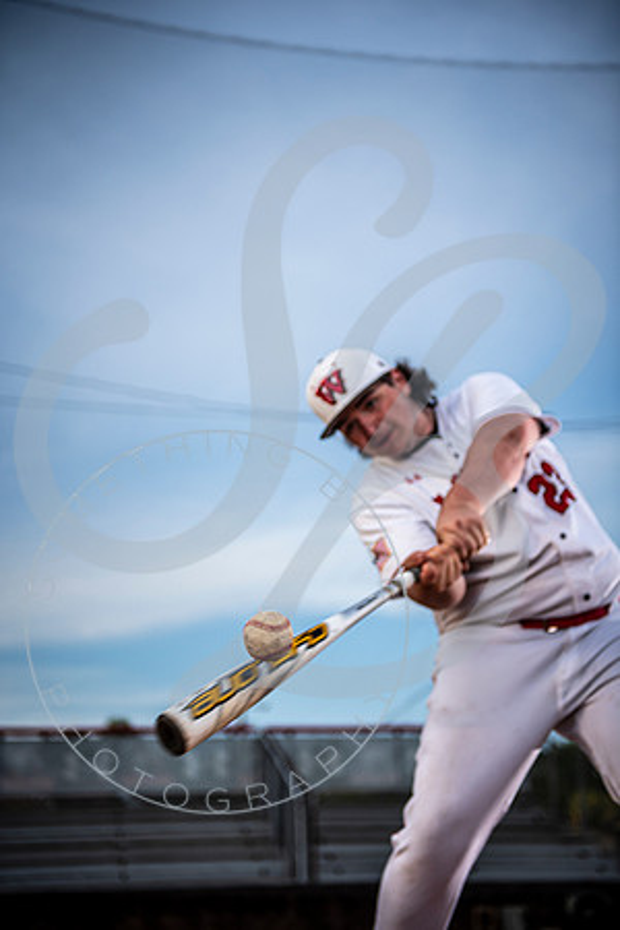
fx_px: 1343
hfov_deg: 26.0
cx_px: 310
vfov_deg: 38.2
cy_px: 465
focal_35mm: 52
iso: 100
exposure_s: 1/1600
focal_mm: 52
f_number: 2.8
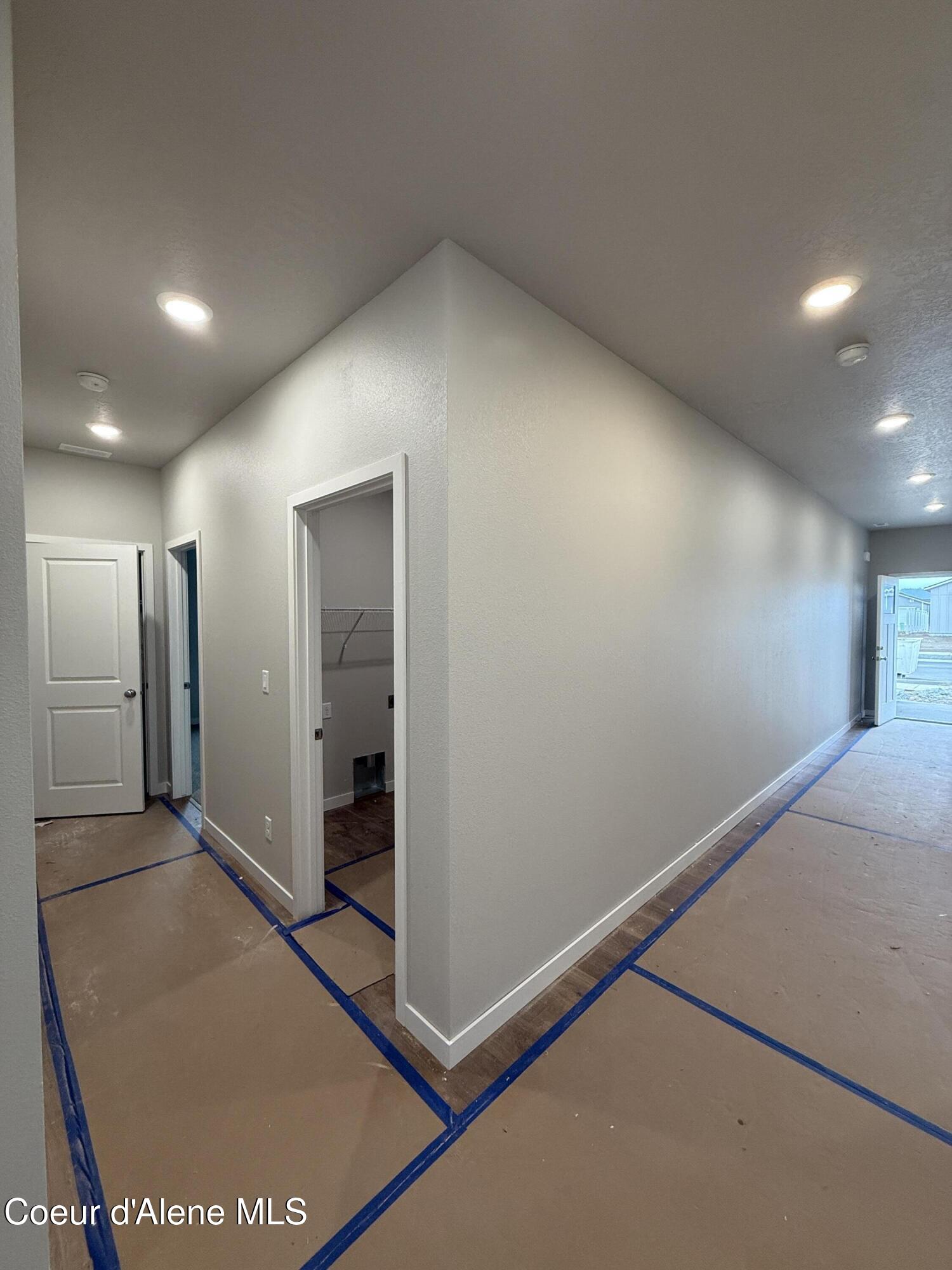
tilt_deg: -1.0
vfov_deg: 102.1
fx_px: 513
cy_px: 635
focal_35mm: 14
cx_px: 476
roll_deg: +0.1
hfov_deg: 85.7
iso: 200
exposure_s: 1/120
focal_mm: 2.22
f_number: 2.2
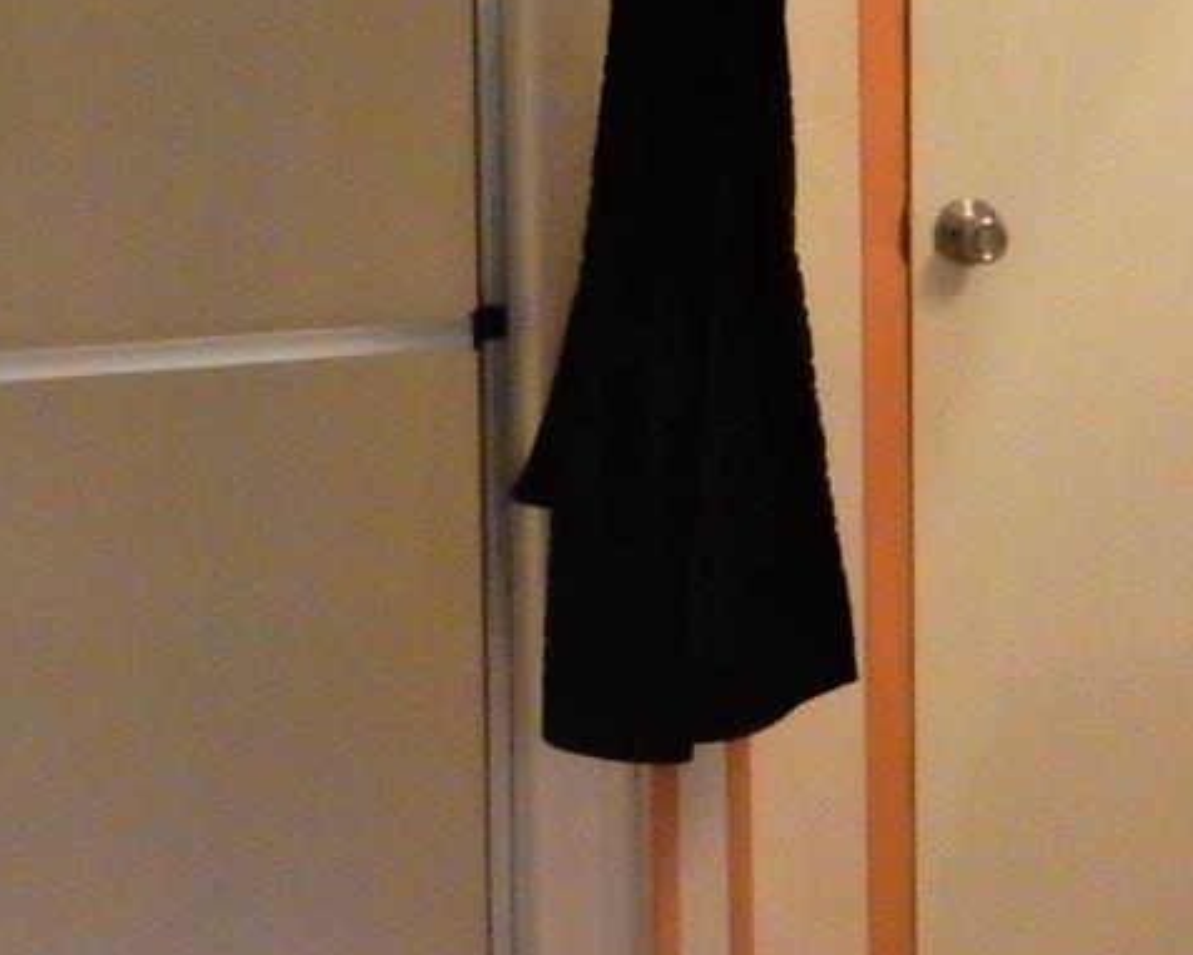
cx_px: 1396
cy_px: 135
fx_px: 3708
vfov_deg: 14.6
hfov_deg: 17.5
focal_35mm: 105
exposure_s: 1/13
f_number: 7.6
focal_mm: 4.5
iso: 400
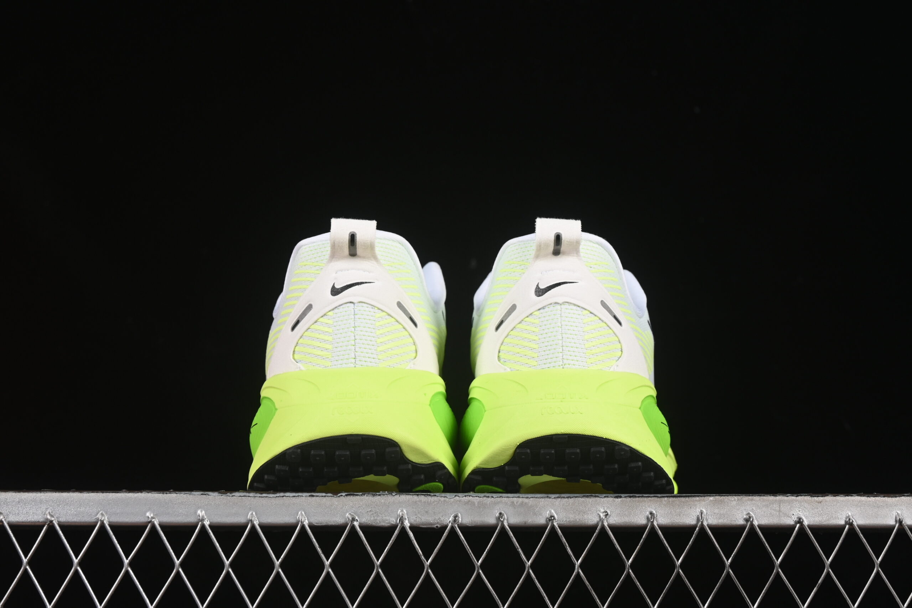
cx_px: 456
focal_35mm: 75
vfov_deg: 18.2
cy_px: 304
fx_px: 1900
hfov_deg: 27.0
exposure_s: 1/80
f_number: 8
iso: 160
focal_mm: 50
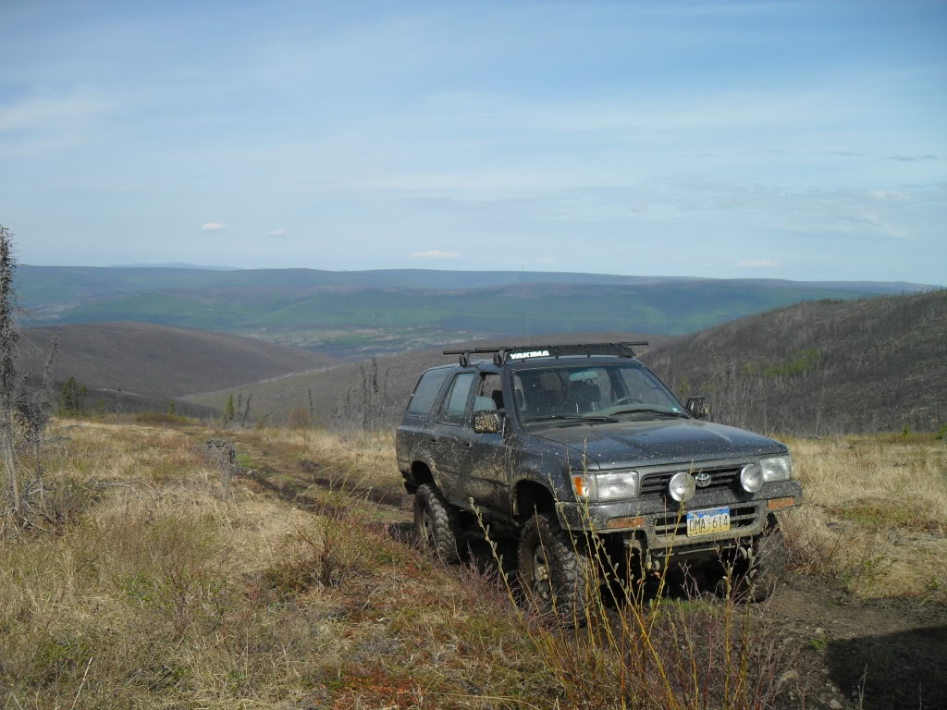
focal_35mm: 35
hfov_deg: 52.6
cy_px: 355
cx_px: 474
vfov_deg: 40.7
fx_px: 958
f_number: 8.9
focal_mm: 6.2
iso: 100
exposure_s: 1/250
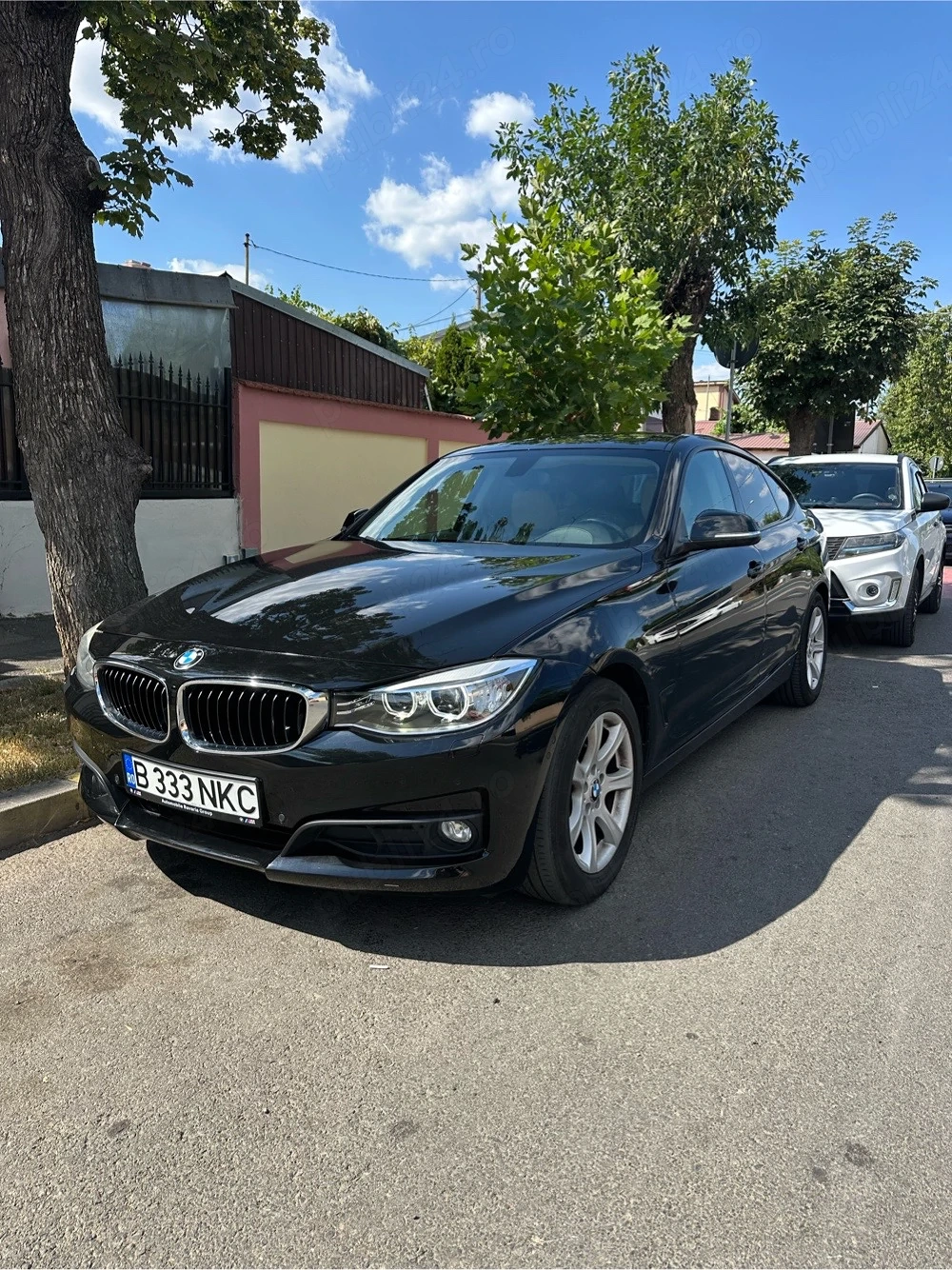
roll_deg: -2.0
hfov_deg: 56.8
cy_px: 635
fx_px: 880
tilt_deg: -8.5
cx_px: 476
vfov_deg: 71.6
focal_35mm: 24
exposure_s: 1/2299
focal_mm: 6.86
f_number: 1.78
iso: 80
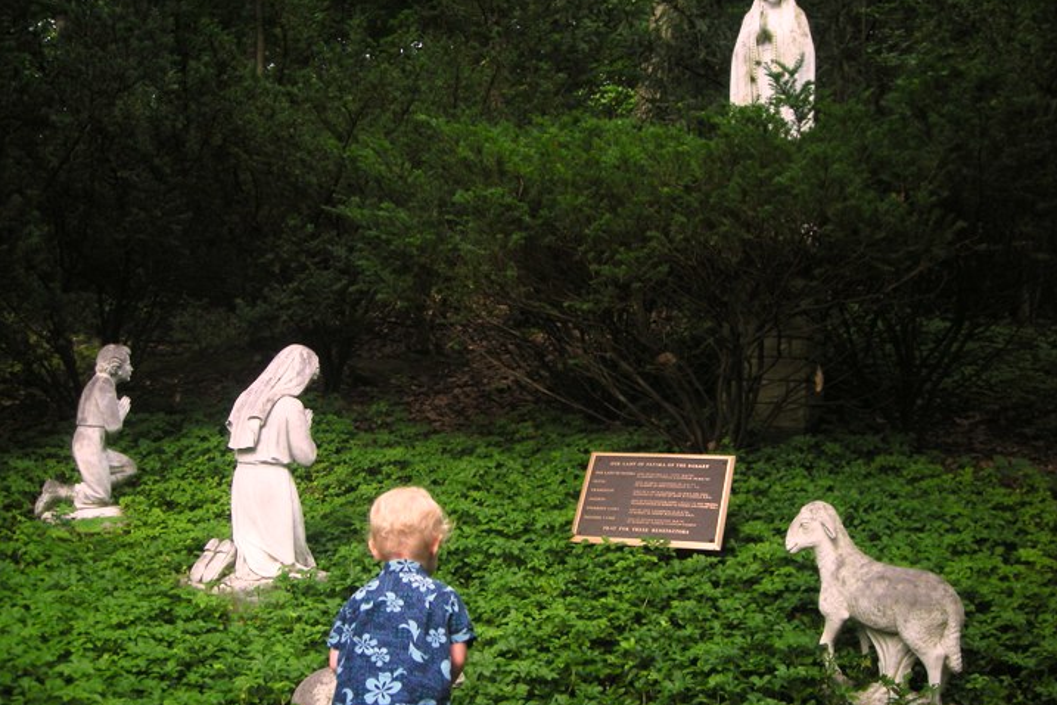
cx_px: 541
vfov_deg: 34.2
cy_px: 326
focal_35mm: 39
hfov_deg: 49.5
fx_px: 1145
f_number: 2.8
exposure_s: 1/114
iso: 50
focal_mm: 5.7
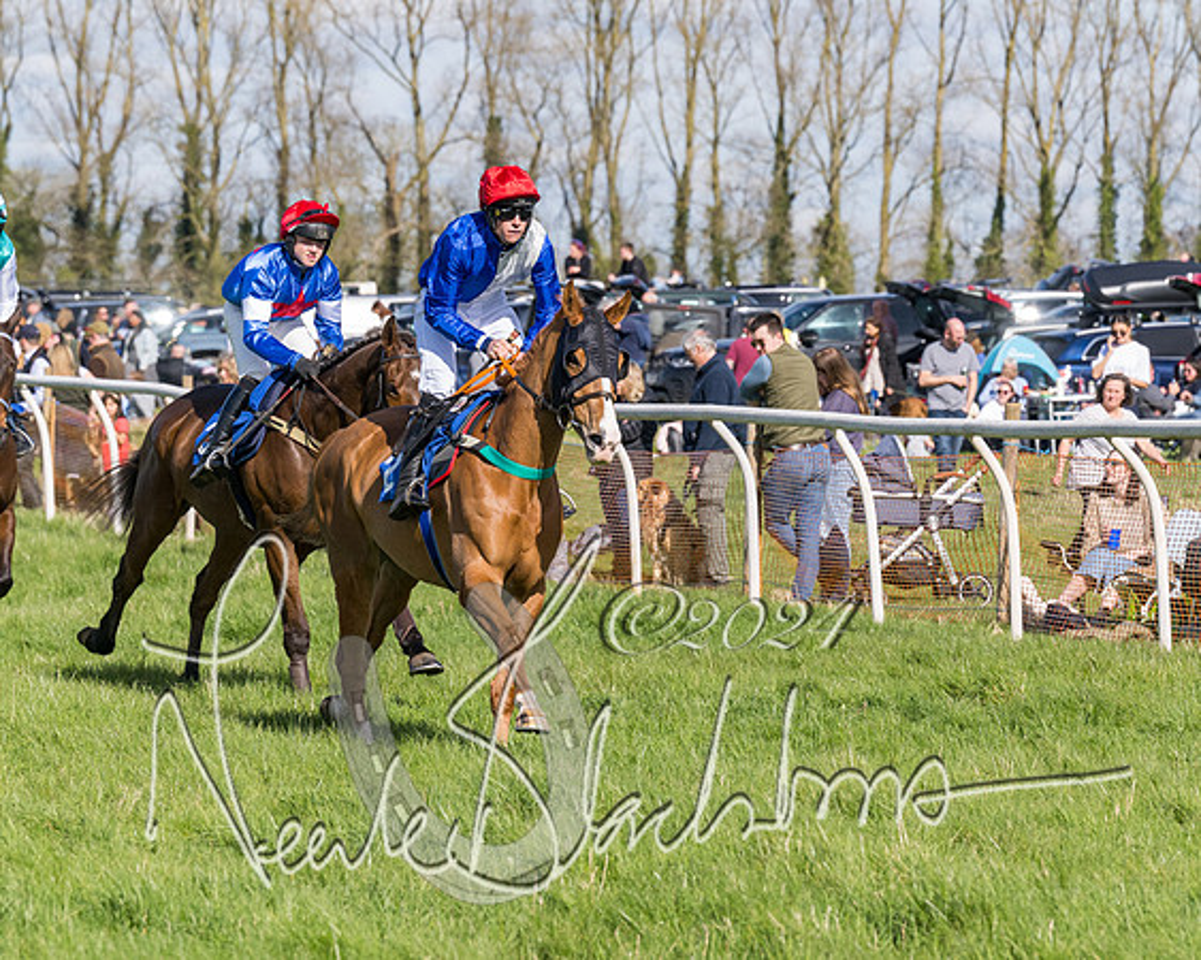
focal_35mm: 237
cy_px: 480
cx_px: 721
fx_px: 8407
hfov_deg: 8.2
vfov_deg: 6.5
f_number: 5.6
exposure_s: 1/2000
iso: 400
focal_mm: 140
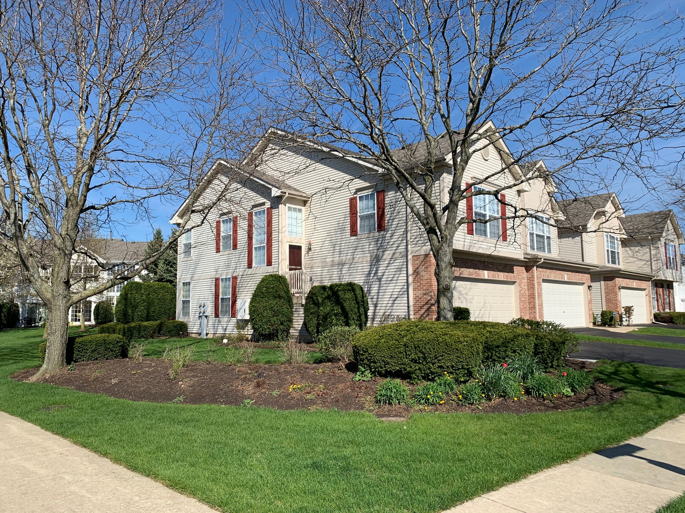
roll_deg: +0.1
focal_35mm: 26
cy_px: 256
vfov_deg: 53.1
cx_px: 342
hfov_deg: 67.3
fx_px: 515
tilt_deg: +7.2
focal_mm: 4.25
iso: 25
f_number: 1.8
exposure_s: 1/2545
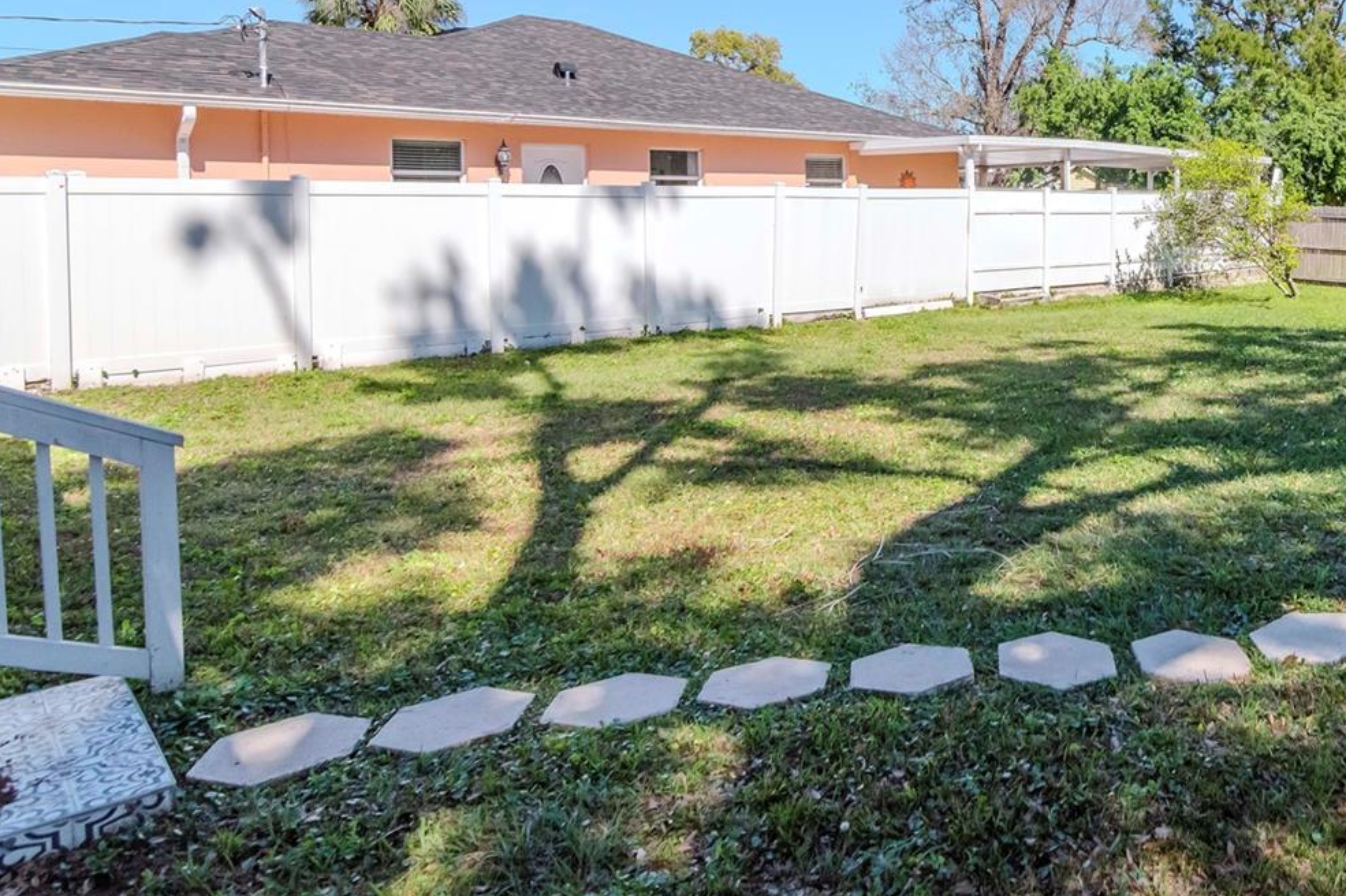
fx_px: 1002
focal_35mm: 27
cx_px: 1081
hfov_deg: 62.0
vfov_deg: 46.4
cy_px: 219
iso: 800
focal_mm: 11
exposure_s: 1/1600
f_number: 8
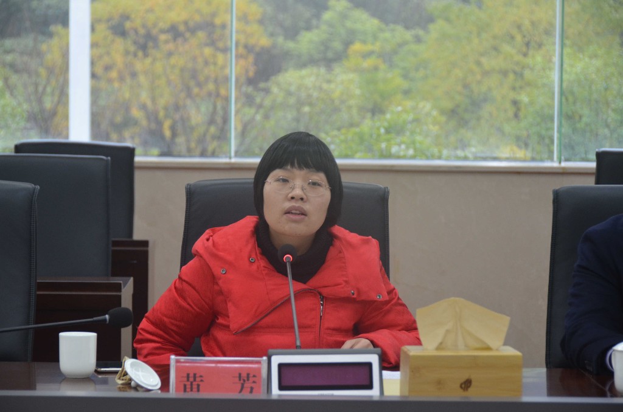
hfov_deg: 16.7
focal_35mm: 123
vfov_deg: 11.1
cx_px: 312
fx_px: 2124
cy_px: 206
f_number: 5
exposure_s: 1/60
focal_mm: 82
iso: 720
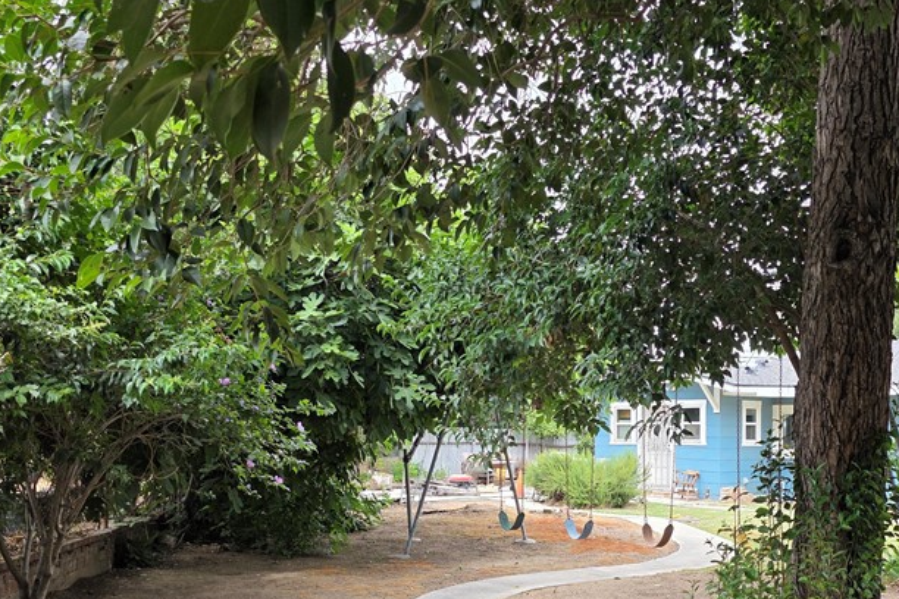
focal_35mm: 40
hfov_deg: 48.0
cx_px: 558
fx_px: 999
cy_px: 445
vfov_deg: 32.8
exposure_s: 1/359
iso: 40
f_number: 1.7
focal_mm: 6.3
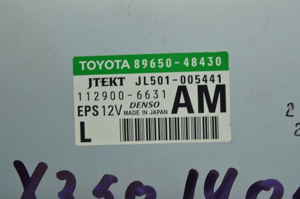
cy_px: 100
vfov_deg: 18.9
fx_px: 600
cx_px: 150
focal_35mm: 72
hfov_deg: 28.1
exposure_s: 1/40
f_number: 5.3
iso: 400
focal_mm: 48
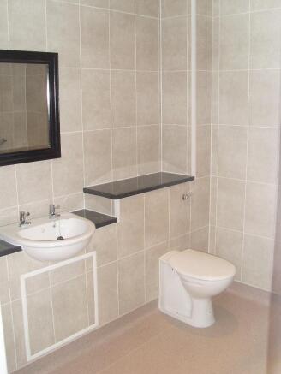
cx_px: 140
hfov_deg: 37.7
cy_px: 187
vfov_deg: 49.0
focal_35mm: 38
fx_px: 411
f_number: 3
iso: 100
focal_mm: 6.3
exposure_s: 1/45
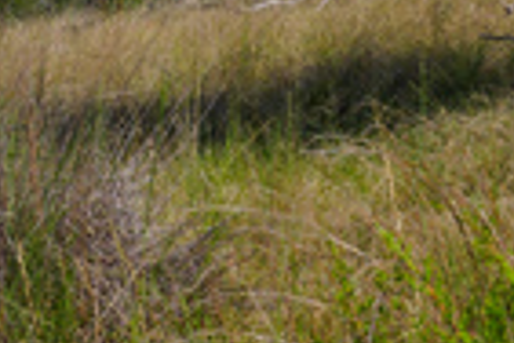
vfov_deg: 8.6
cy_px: 24
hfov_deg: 12.4
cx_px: -222
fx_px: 2270
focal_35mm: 159
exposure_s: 1/160
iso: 100
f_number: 10
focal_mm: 35
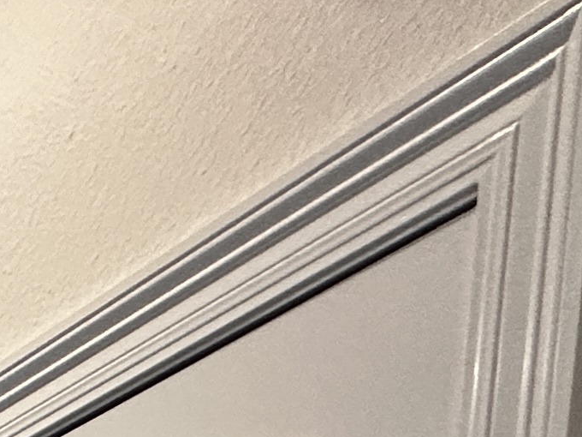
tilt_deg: -5.4
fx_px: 1395
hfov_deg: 13.1
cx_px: -988
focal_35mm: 83
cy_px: 1182
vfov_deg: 12.2
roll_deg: -1.1
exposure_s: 1/120
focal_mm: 2.22
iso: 250
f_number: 2.2
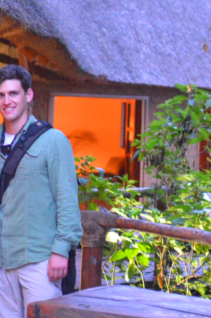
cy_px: 79
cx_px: 4
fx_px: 1070
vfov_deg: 16.8
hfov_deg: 11.2
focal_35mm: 121
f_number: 1.8
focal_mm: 35
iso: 6400
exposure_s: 1/20
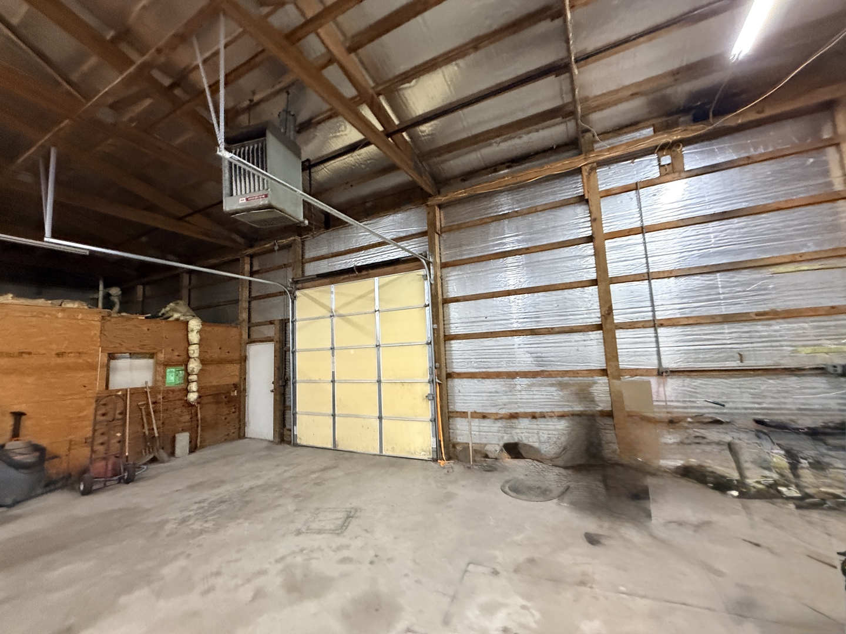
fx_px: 342
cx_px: 423
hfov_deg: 102.1
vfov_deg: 85.7
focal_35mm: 14
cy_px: 317
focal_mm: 2.22
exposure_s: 1/60
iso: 800
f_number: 2.2
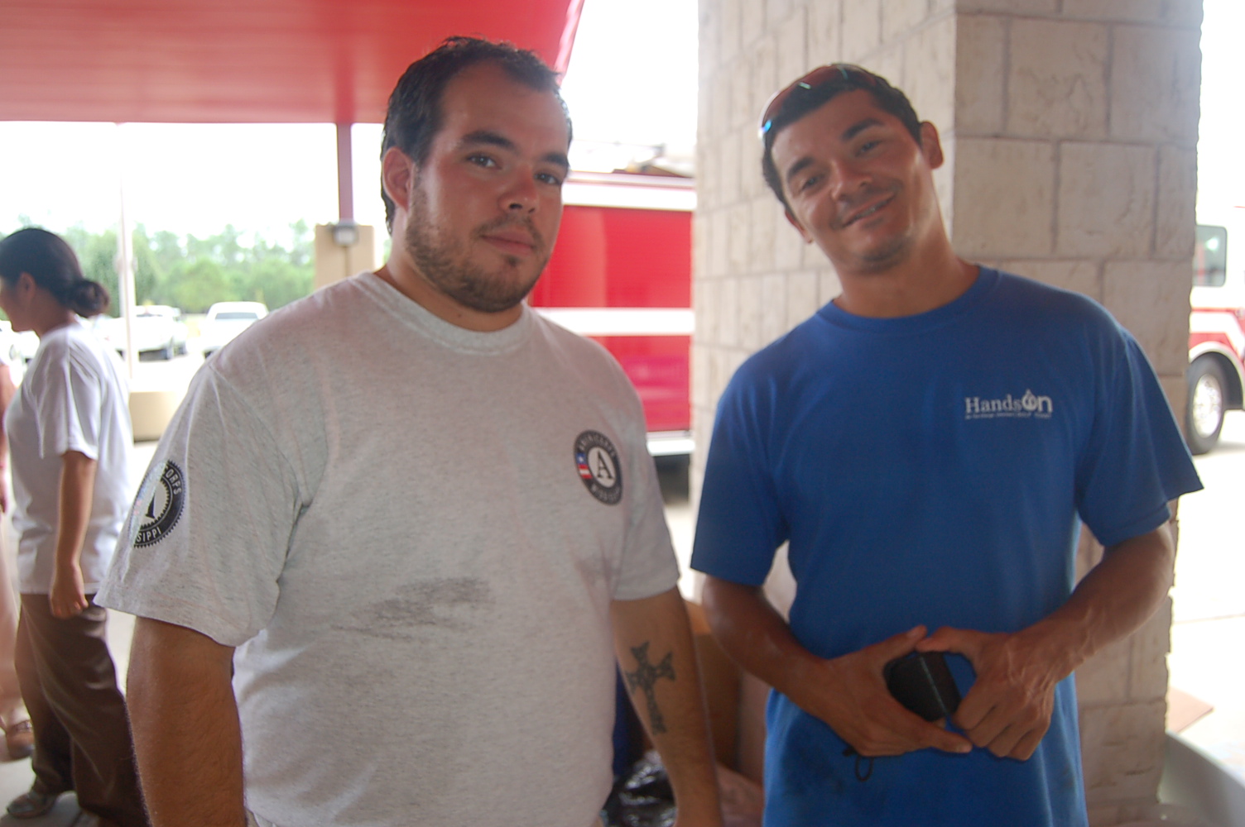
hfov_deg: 62.0
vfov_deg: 43.5
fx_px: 1037
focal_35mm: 30
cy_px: 414
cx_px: 622
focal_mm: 20
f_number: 3.8
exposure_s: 1/250
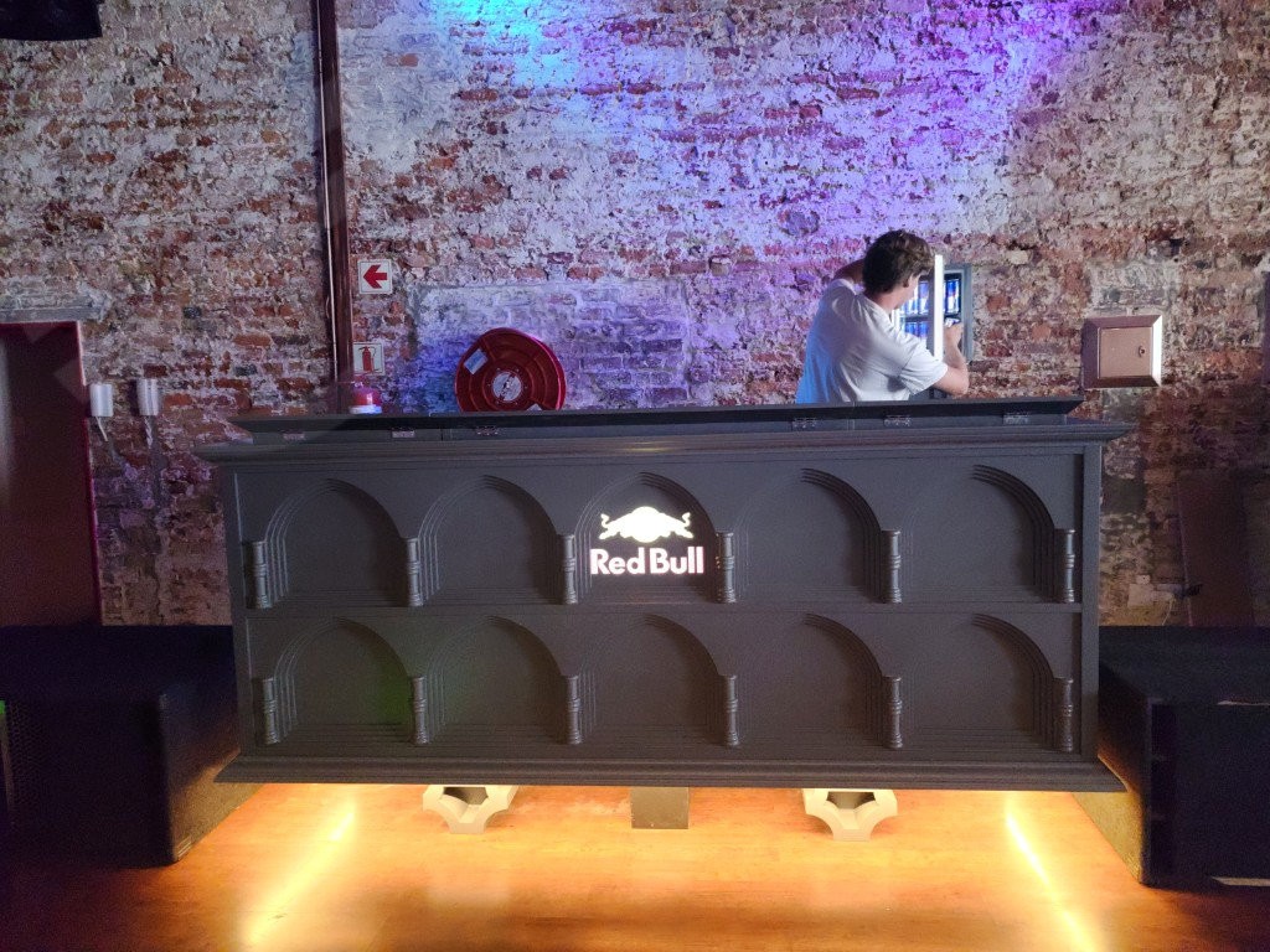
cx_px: 635
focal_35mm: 23
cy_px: 476
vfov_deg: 58.9
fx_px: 844
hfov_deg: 73.9
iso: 640
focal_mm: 6.4
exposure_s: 1/50
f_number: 1.8
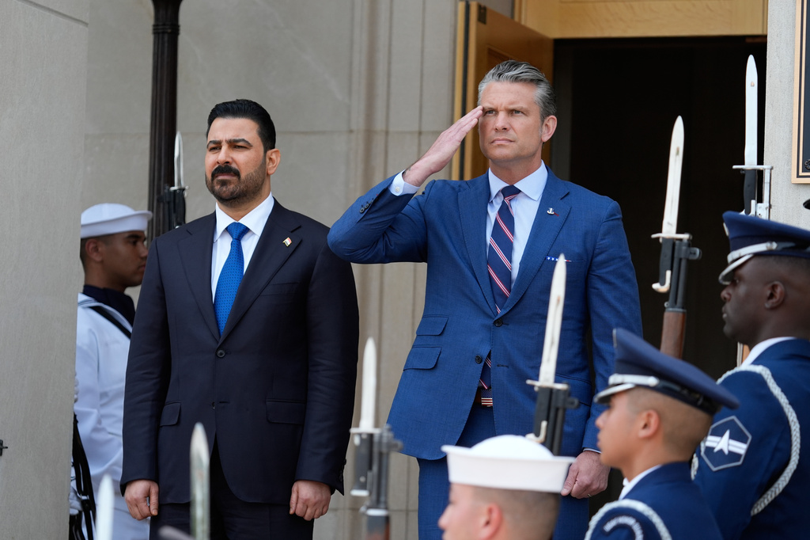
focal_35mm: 270
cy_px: 270
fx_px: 6073
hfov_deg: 7.6
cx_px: 405
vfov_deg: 5.1
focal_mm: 270
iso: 800
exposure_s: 1/1250
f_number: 6.3
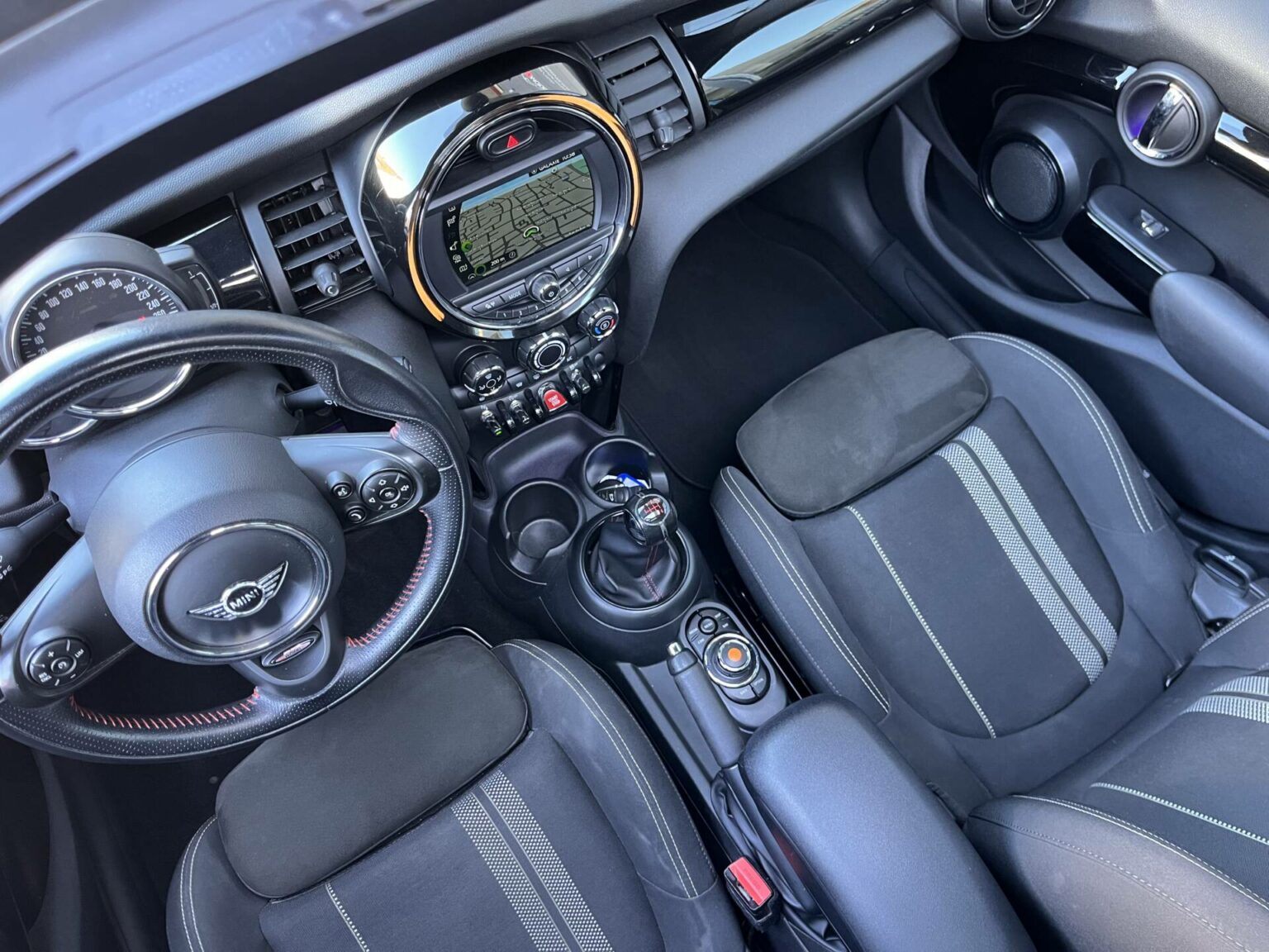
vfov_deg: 53.1
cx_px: 634
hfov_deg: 67.3
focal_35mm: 26
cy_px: 476
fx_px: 953
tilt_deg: -63.9
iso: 400
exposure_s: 1/60
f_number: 1.6
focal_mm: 5.1
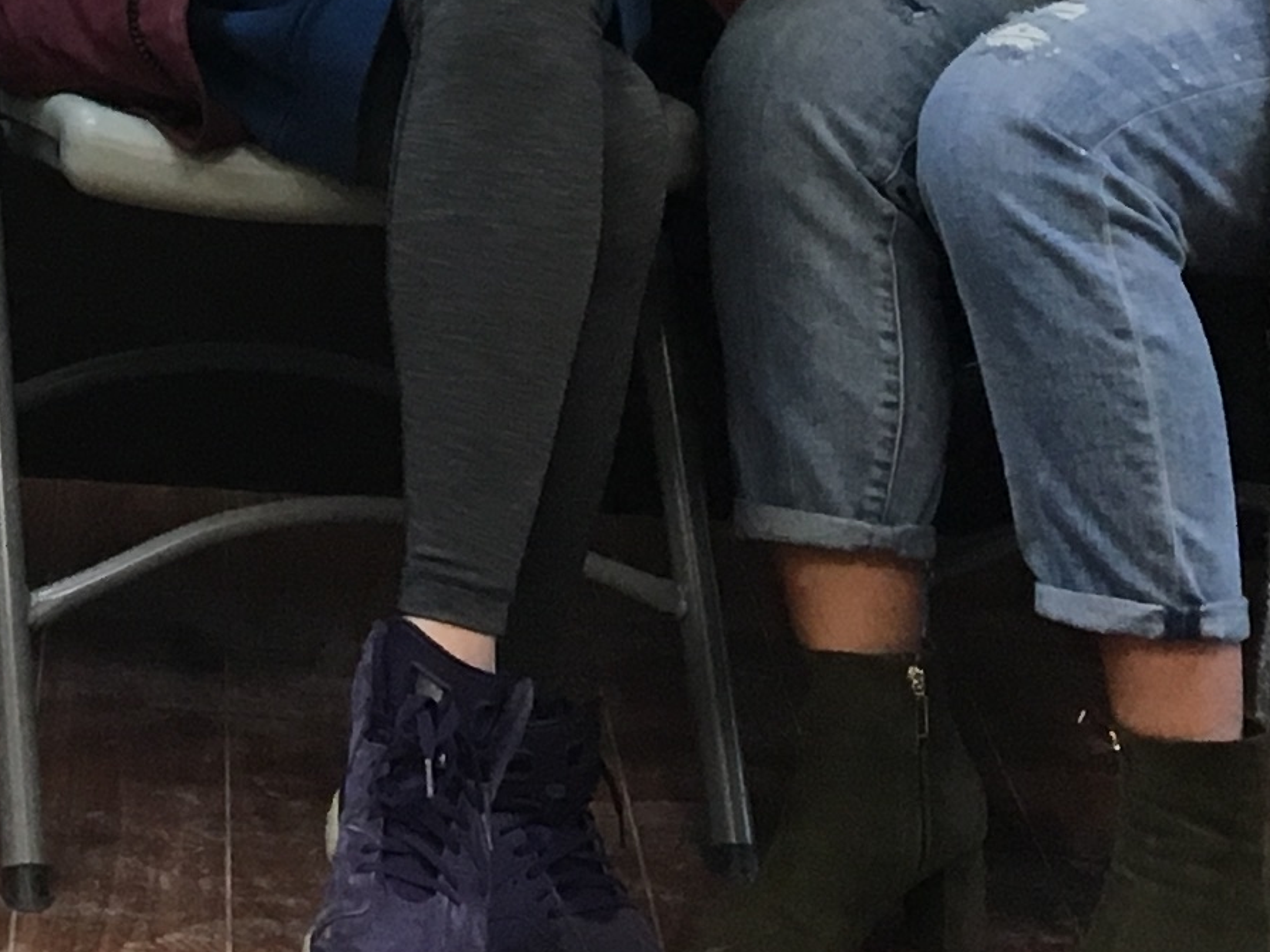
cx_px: -152
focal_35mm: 131
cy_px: -929
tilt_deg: -1.6
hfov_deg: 14.7
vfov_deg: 10.4
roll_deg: +0.5
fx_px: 4804
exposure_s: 1/30
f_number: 2.2
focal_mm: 4.15
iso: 40
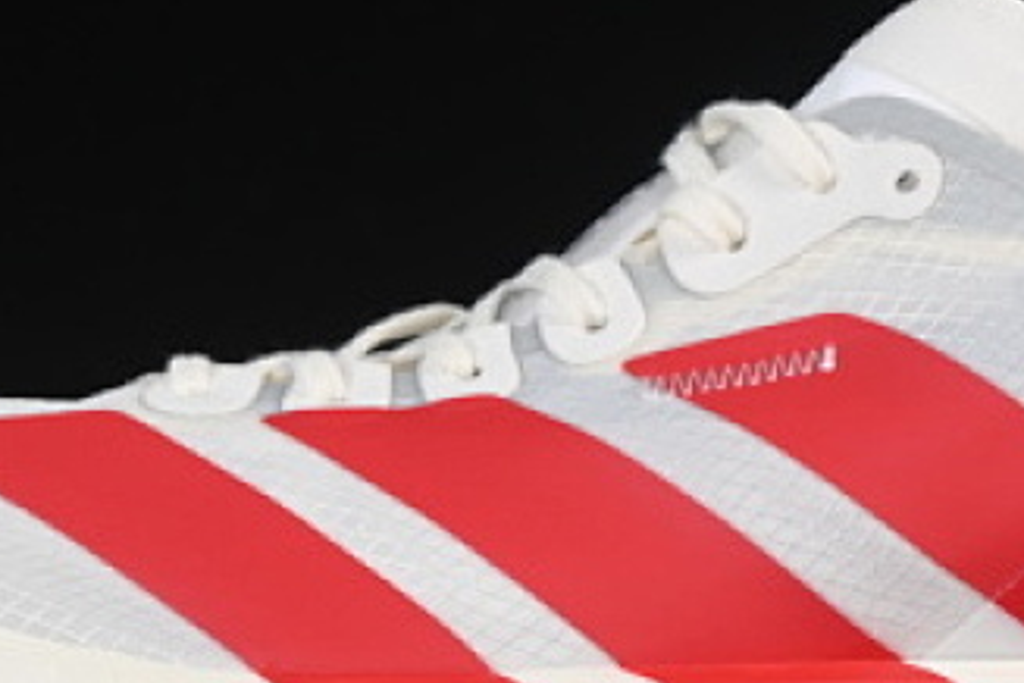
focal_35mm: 248
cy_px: 332
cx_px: 789
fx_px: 7054
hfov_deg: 8.3
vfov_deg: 5.5
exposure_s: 1/80
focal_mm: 50
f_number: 8
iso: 160
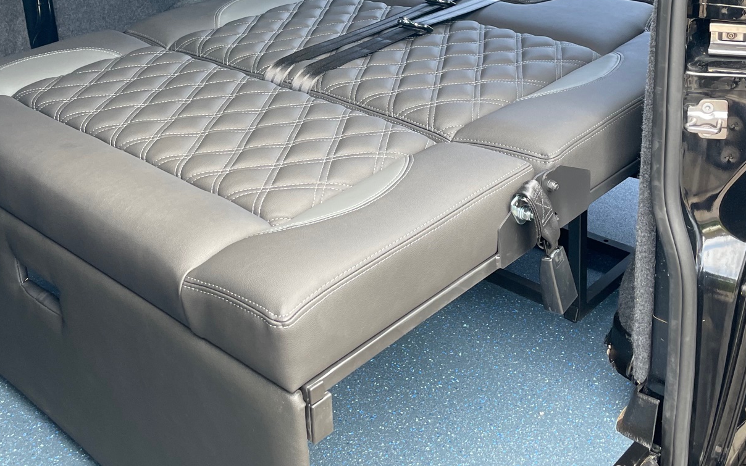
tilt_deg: -10.5
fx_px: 935
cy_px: 44
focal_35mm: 46
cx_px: 330
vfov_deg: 27.0
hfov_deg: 43.4
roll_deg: +2.1
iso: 100
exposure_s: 1/121
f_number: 1.6
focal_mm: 4.2
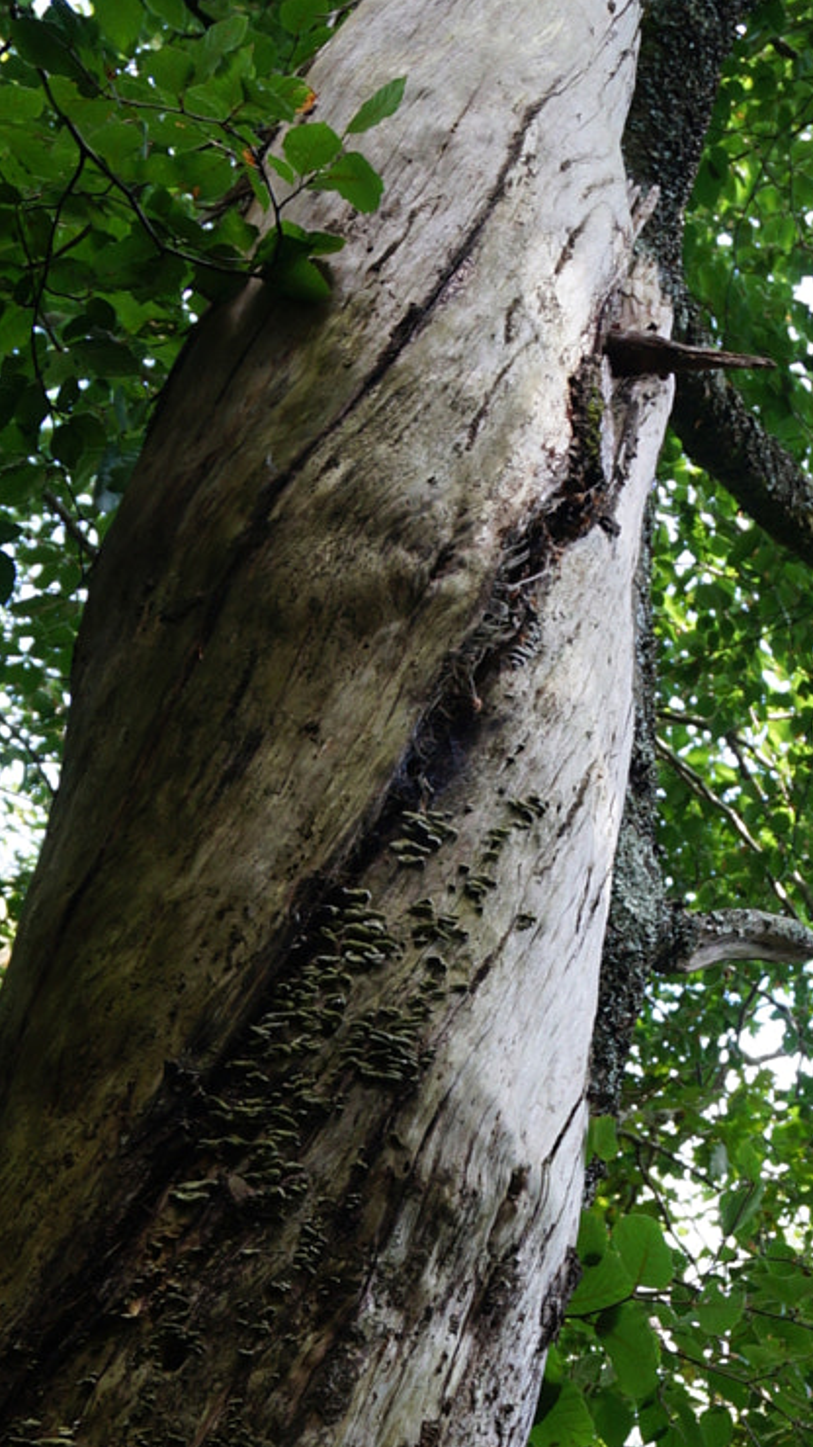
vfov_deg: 21.7
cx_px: 425
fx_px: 3642
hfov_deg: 12.7
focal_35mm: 95
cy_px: 1414
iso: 200
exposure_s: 1/60
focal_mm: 28
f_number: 5.6
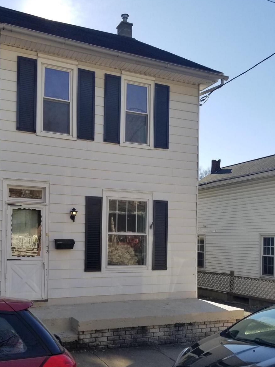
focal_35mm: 34
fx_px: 360
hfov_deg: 41.3
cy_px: 231
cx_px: 96
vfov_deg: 53.3
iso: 50
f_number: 1.7
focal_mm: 4.25
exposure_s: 1/1536
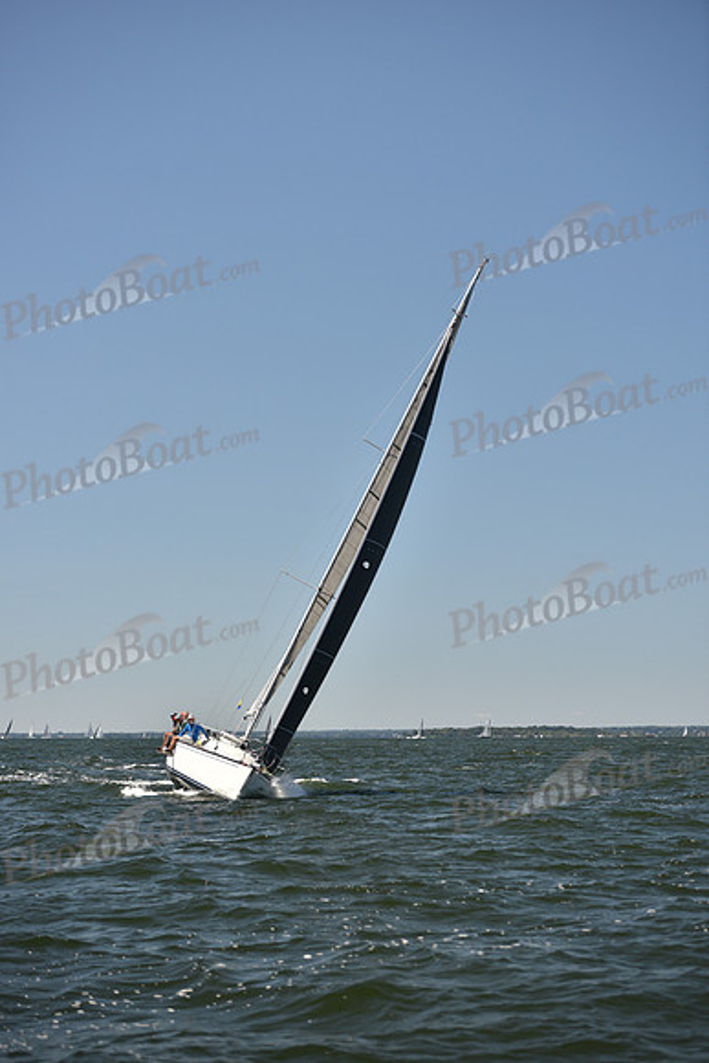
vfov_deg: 28.8
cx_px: 354
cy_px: 532
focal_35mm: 70
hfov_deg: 19.5
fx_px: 2067
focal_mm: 70
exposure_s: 1/1250
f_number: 3.5
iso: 250
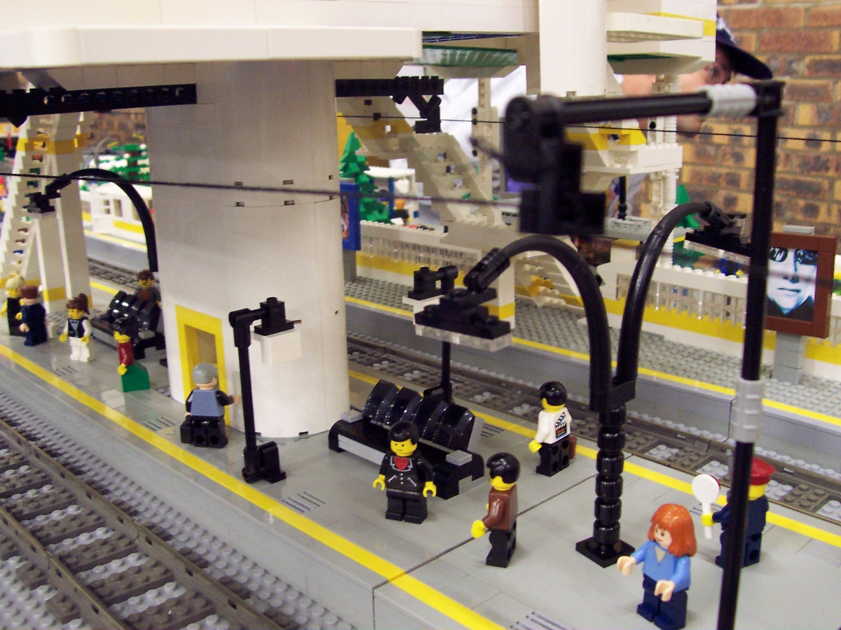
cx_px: 420
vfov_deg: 38.7
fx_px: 899
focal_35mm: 37
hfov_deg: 50.1
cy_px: 315
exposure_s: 1/8
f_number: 2.8
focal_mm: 5.6
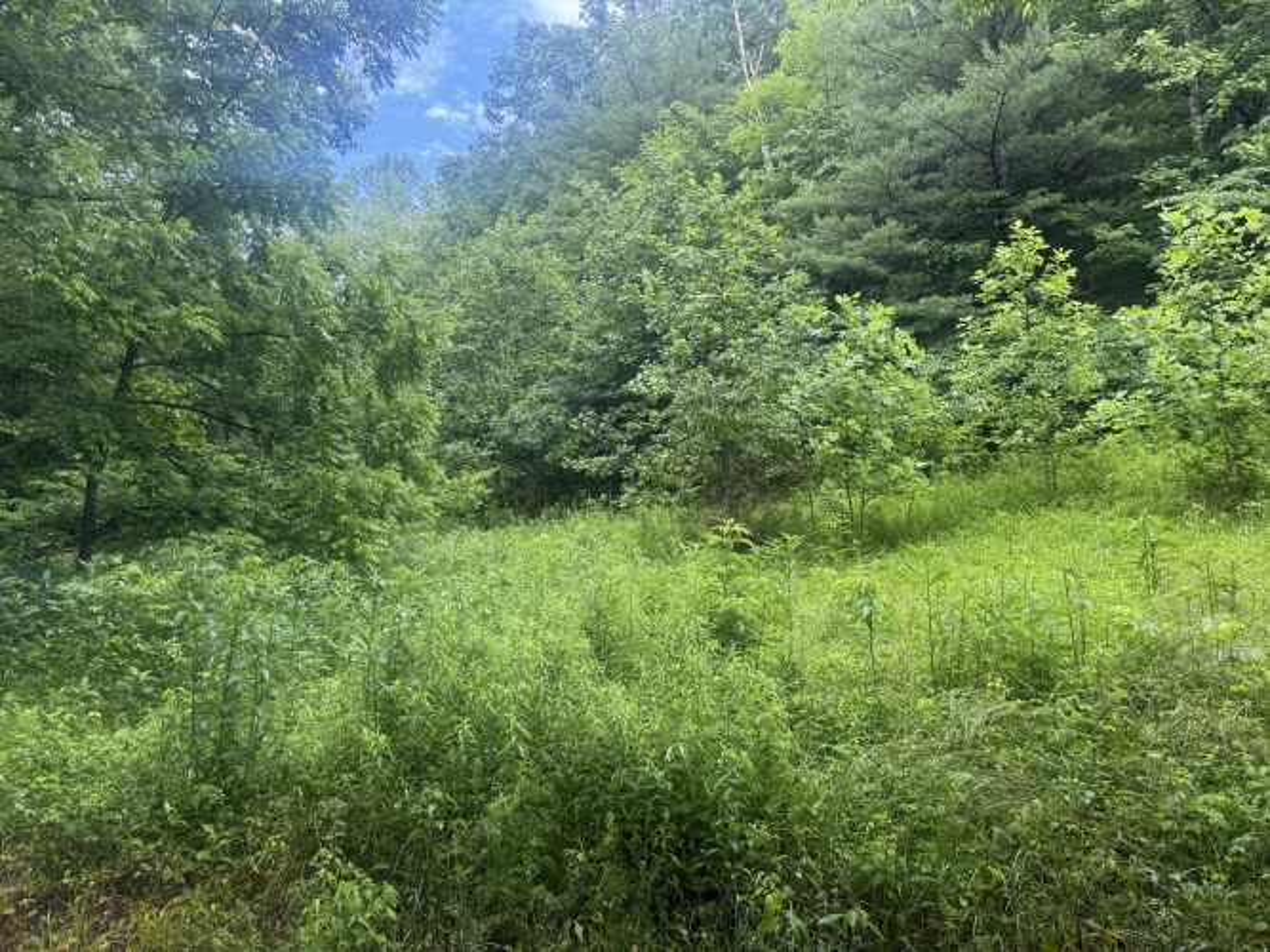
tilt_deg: +9.6
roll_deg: +1.3
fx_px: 880
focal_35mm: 24
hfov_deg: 71.6
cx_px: 635
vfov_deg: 56.8
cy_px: 476
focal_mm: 6.76
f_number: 1.78
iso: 64
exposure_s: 1/185
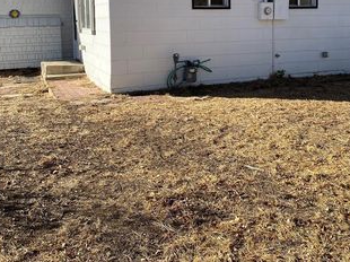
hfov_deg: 44.5
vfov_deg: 33.3
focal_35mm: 42
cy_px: 51
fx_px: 424
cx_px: 216
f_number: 1.8
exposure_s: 1/1504
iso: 32
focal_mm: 4.25
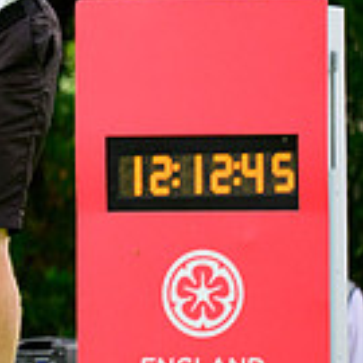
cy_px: 12
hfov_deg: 2.0
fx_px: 10405
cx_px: -414
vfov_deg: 2.0
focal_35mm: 877
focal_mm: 240
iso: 1600
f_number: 5
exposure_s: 1/2000
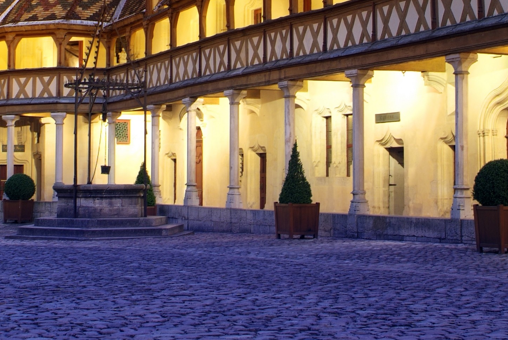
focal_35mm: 85
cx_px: 272
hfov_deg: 23.9
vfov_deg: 16.0
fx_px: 1201
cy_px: 72
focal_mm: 24
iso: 100
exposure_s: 6
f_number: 11
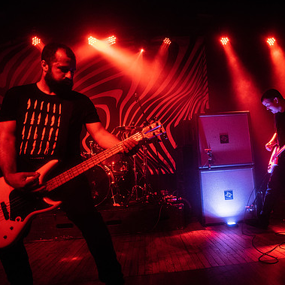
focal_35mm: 26
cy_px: 141
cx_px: 179
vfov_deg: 60.9
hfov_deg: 60.1
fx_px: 242
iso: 3200
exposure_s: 1/400
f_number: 3.2
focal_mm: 20
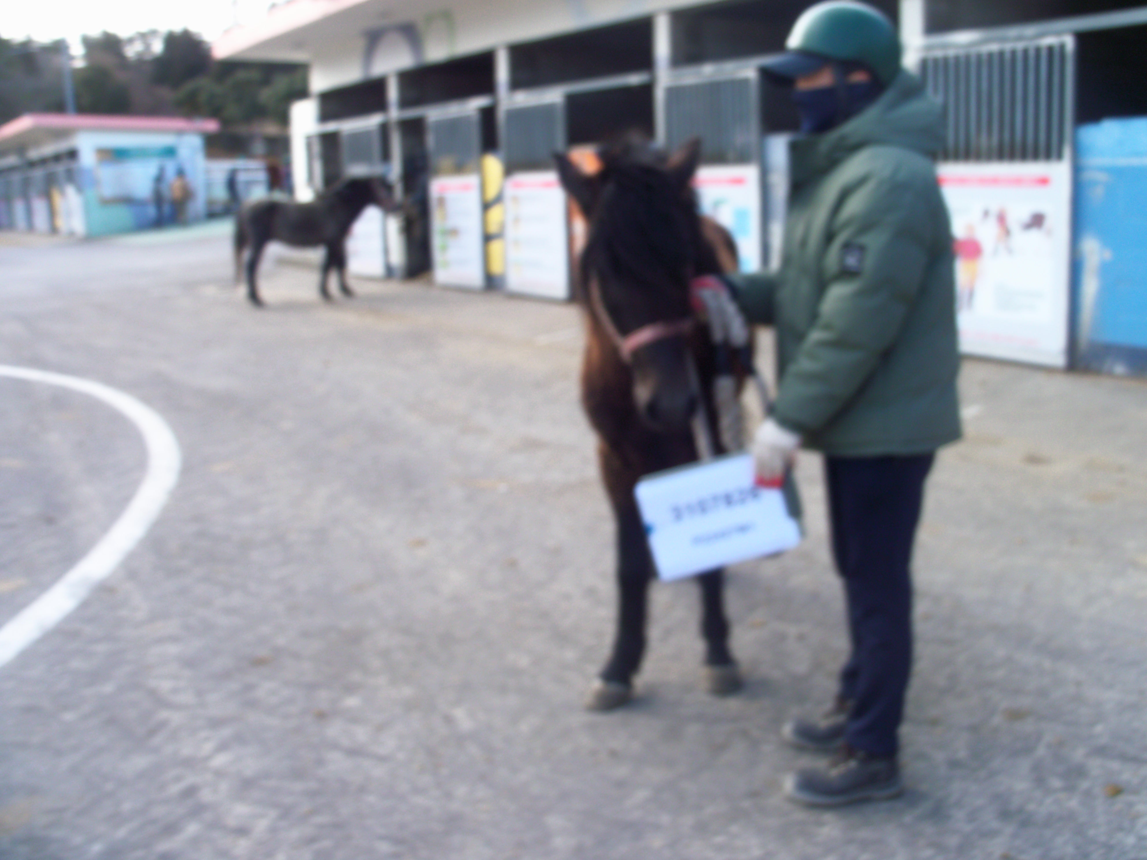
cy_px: 430
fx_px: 1160
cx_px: 574
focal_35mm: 35
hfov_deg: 52.6
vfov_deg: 40.7
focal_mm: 6.3
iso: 64
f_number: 3
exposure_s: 1/100
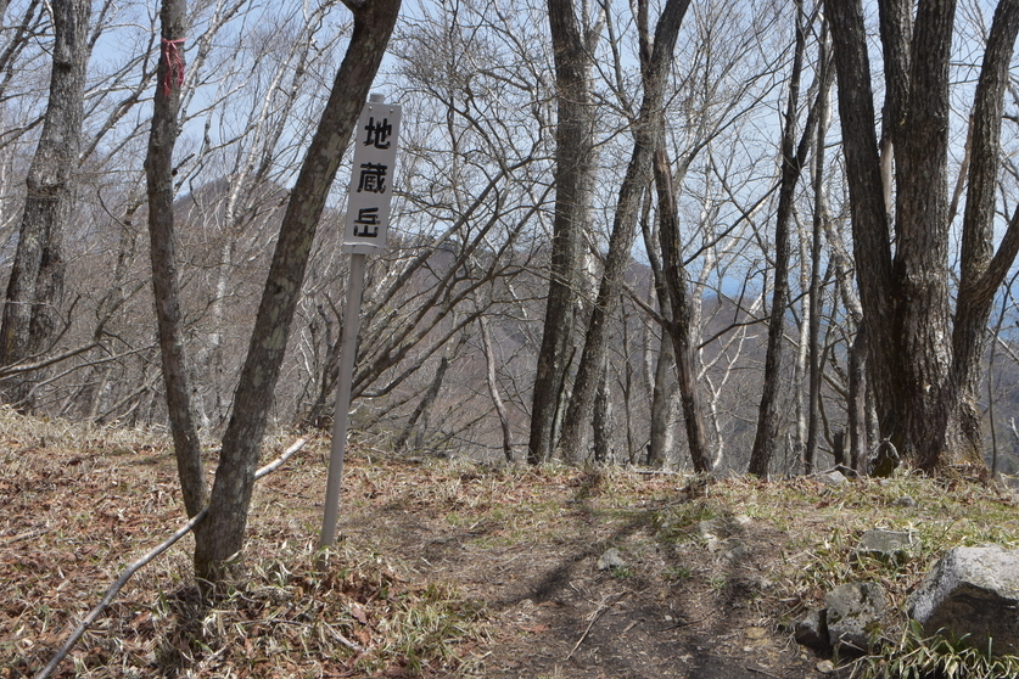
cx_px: 637
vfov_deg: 31.2
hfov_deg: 45.1
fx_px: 1217
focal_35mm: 43
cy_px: 309
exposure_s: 1/200
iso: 100
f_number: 7.1
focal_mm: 20
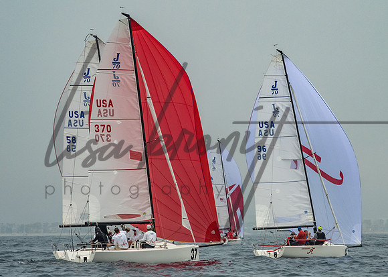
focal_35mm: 216
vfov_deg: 6.7
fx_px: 2373
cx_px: 241
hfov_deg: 9.3
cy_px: 92
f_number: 9
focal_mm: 140
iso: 800
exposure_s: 1/3200
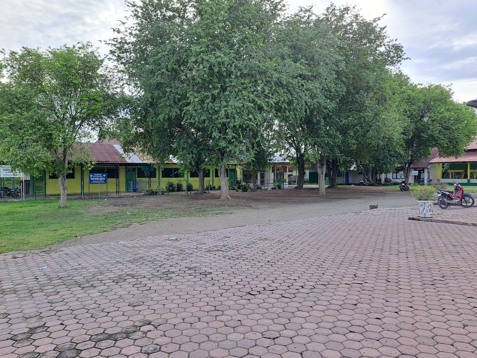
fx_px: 344
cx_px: 238
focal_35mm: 25
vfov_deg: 54.9
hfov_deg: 69.4
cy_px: 179
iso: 32
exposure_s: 1/427
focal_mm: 4.65
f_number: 1.8
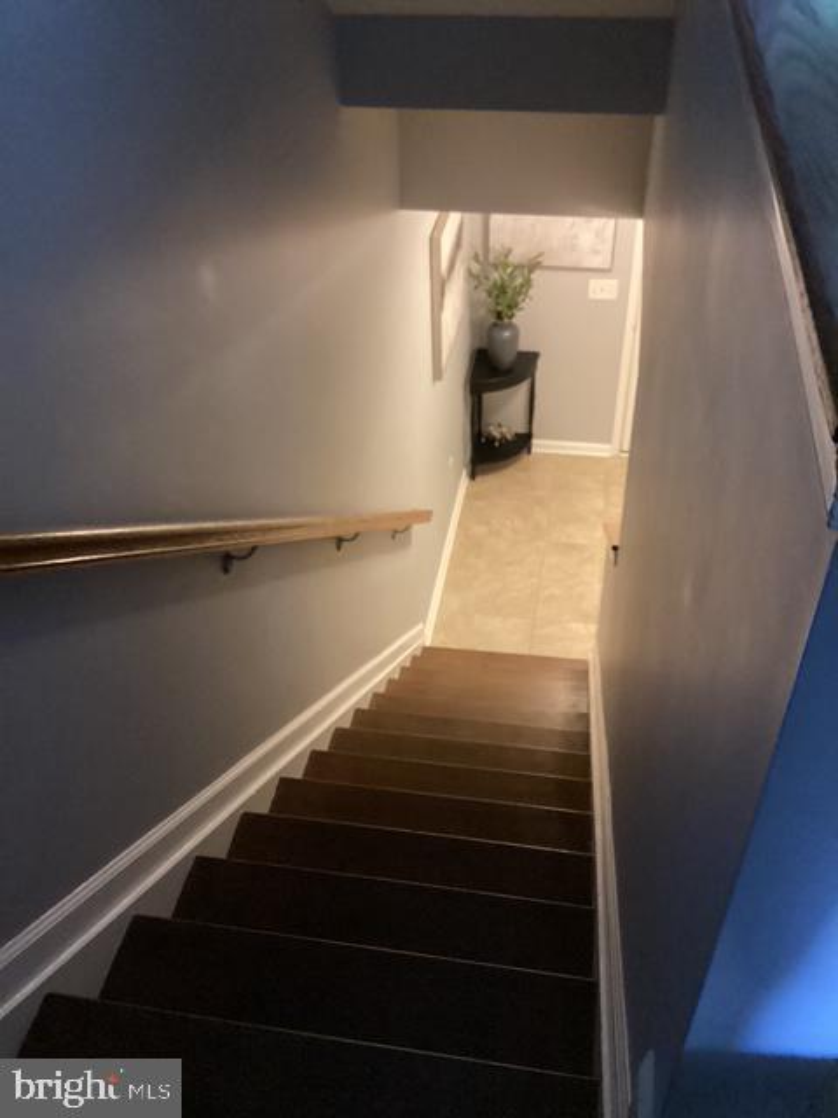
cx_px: 419
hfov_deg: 45.4
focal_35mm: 31
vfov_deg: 58.4
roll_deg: +0.2
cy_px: 559
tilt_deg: -41.4
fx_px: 1001
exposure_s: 1/24
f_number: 2.4
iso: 640
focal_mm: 3.3
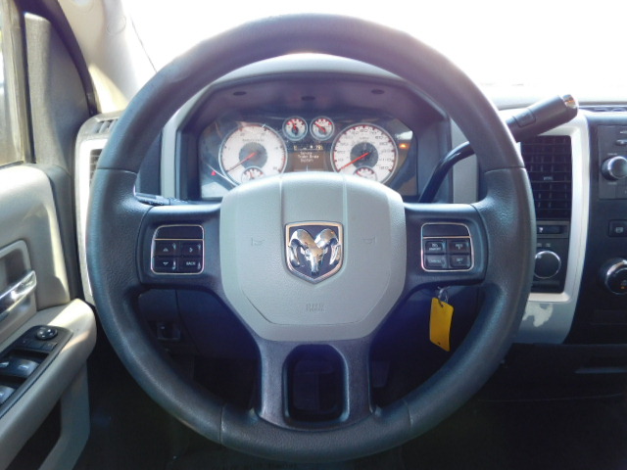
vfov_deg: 58.9
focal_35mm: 23
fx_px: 417
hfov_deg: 73.9
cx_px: 314
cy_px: 235
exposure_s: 1/30
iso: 160
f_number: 3
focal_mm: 4
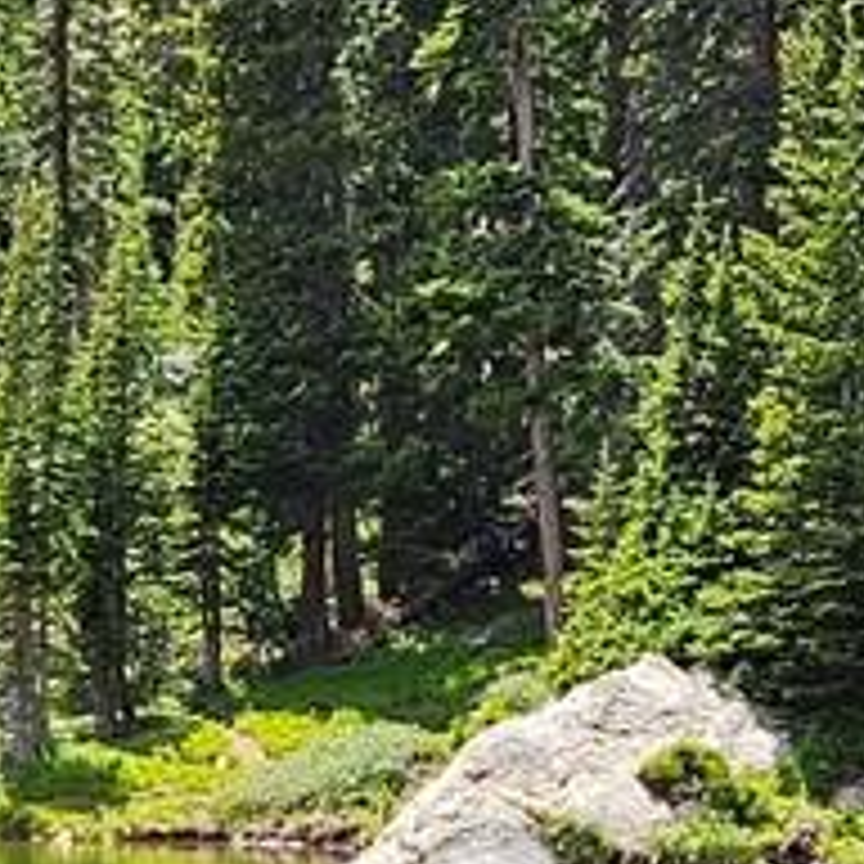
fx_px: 4772
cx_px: 234
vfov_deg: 10.2
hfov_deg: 10.3
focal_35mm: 169
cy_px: 990
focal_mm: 5.4
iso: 25
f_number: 1.8
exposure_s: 1/758
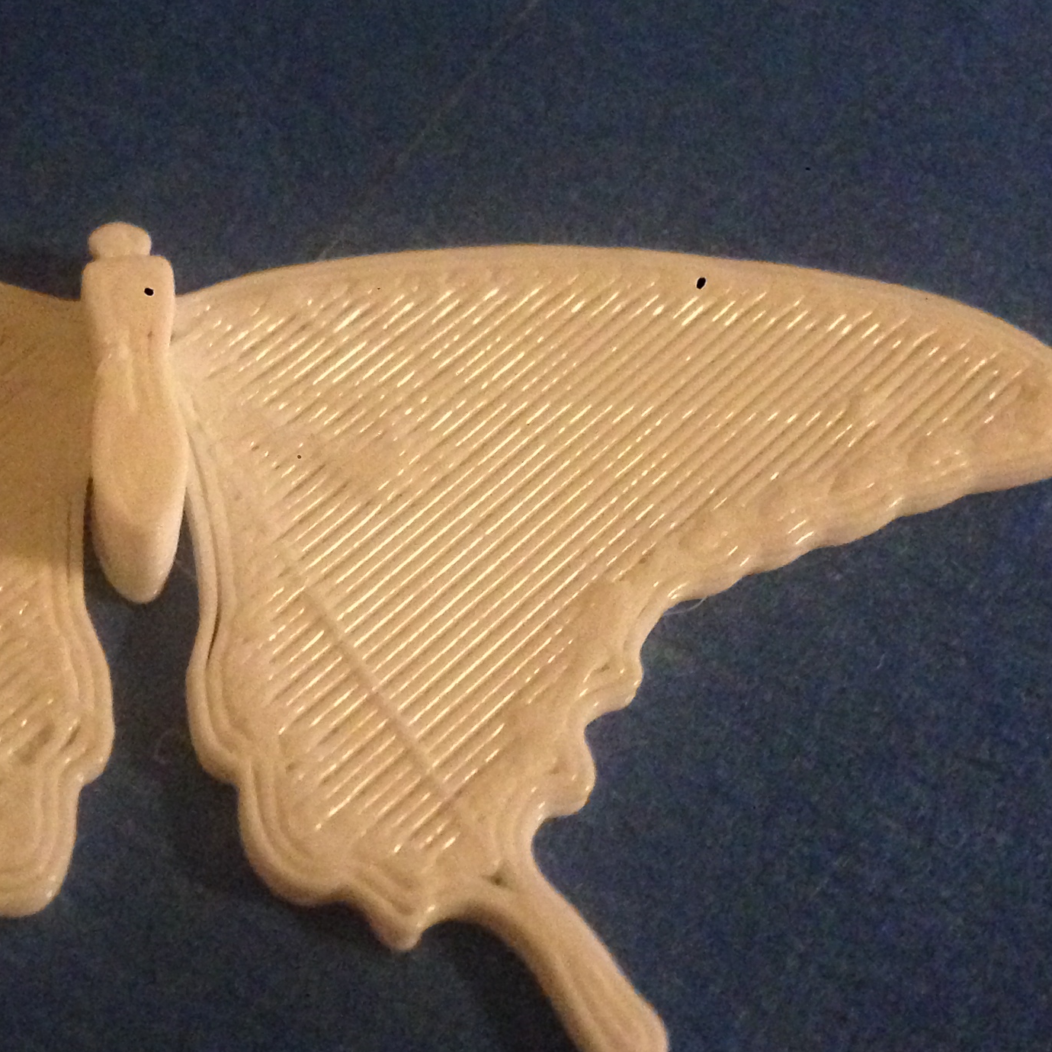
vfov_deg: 25.0
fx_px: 2372
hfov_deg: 24.4
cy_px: 512
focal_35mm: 69
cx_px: 154
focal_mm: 4.12
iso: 640
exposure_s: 1/15
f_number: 2.4
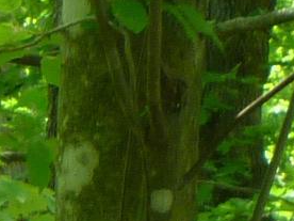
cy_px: 629
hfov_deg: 6.1
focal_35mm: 289
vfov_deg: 4.9
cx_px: -719
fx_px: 2455
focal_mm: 5.2
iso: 80
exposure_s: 1/50
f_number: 3.3
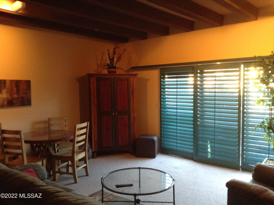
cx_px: 137
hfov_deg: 55.4
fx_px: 261
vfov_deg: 42.8
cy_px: 102
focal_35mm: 33
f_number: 2.4
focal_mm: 3.3
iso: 200
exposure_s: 1/17
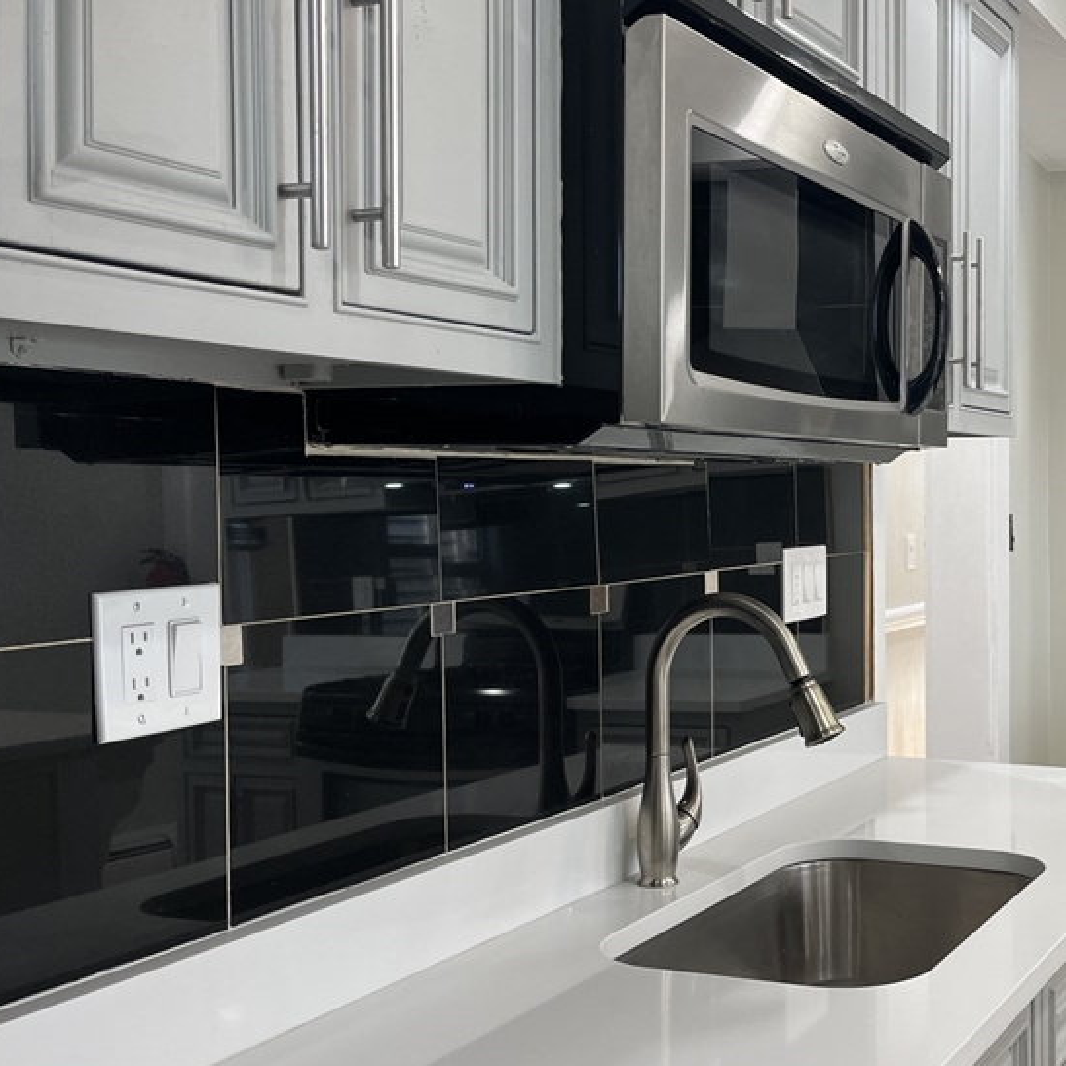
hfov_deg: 37.2
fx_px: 1498
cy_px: 513
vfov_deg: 39.2
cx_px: 910
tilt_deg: -0.7
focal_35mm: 43
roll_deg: +0.5
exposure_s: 1/60
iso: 64
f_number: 1.6
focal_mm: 5.1
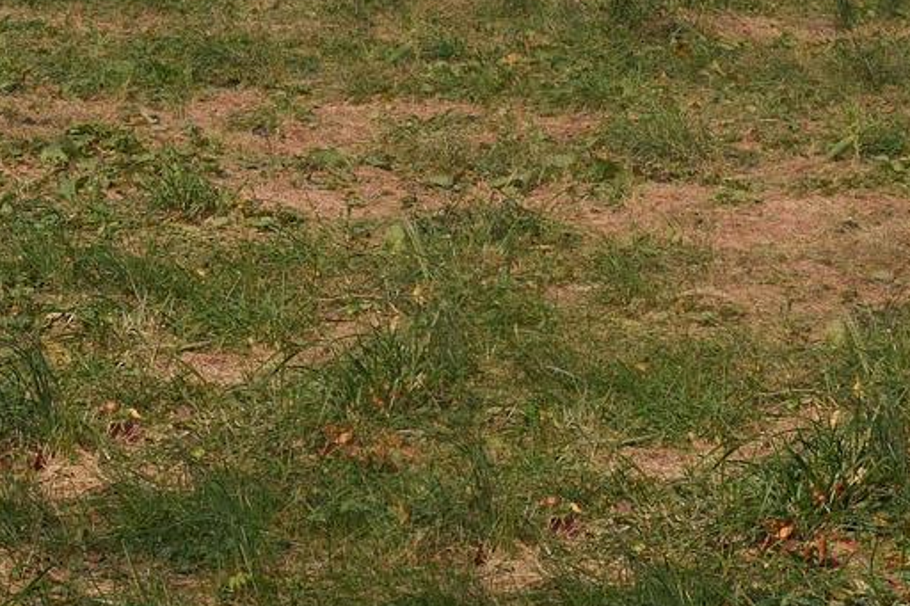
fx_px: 3639
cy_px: -493
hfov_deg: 14.0
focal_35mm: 144
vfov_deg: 9.1
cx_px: -44
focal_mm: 24
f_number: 13
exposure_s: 1/125
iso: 160
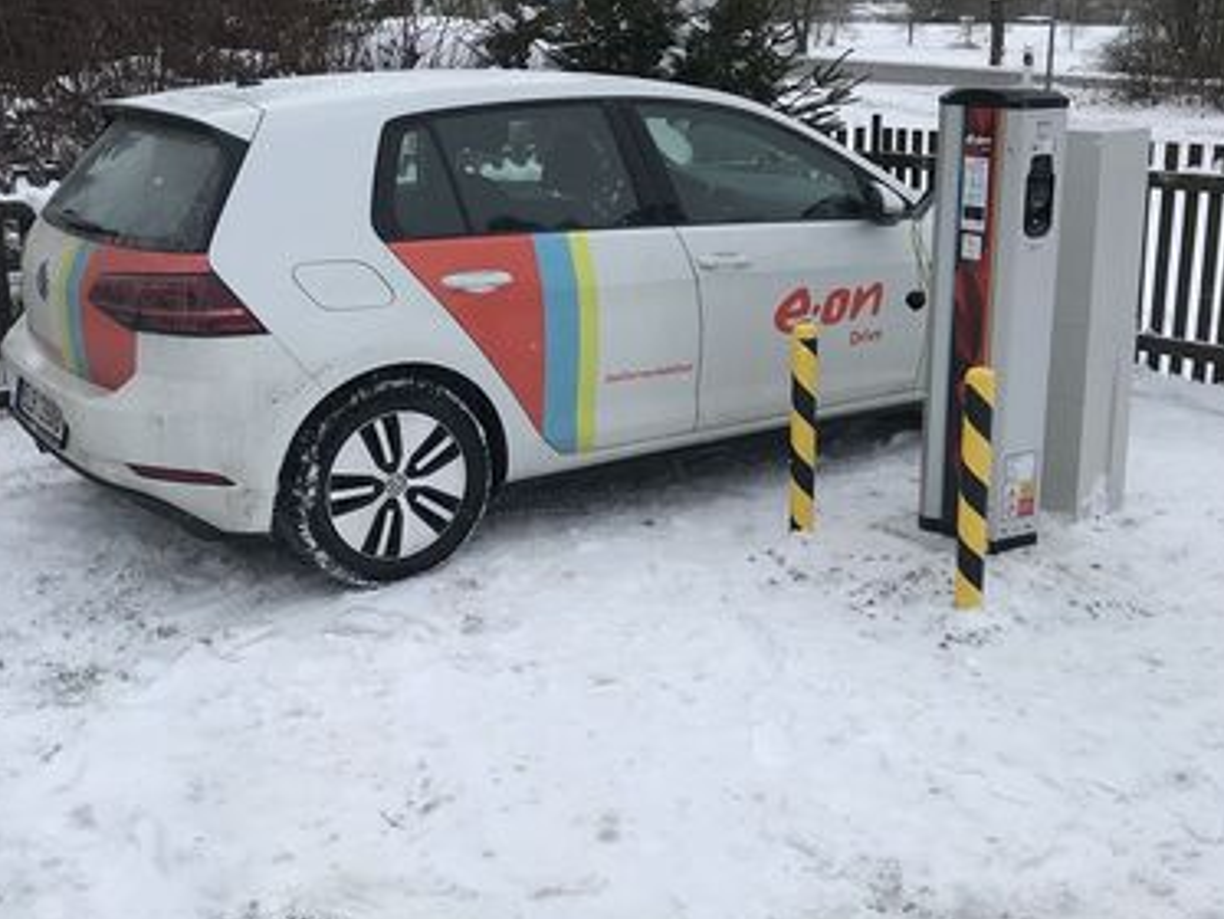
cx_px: 653
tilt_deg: -13.8
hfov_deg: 47.8
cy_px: 420
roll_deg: -1.3
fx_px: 1379
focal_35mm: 39
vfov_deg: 36.8
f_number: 1.8
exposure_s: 1/1041
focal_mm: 3.99
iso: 20
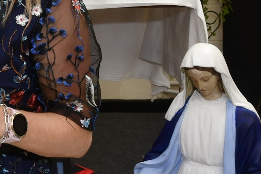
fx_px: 790
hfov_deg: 16.9
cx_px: -134
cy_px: -69
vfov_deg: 12.1
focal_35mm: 109
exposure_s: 1/60
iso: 320
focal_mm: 24
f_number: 8
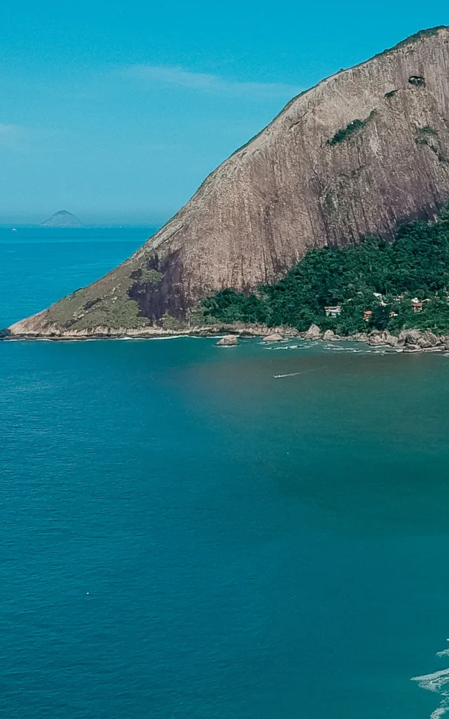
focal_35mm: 65
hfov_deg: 18.4
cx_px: 605
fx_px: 1273
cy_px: 317
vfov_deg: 31.5
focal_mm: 4.5
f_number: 2.6
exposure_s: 1/1600
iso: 100
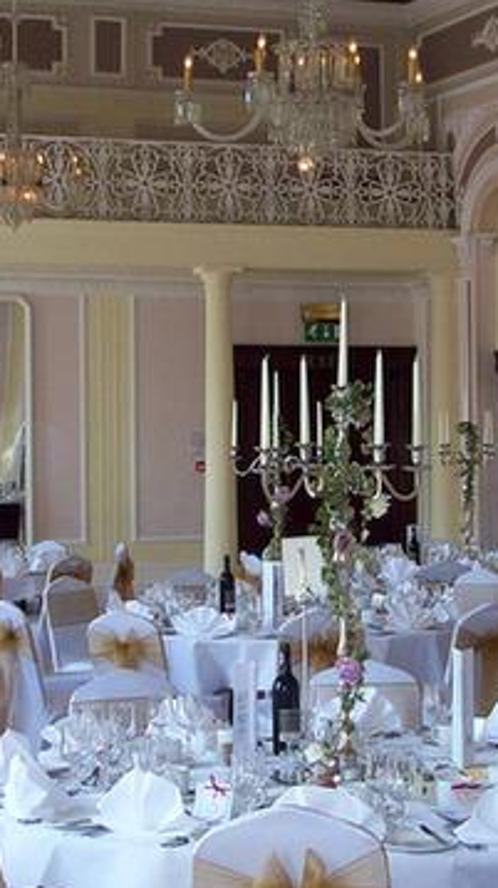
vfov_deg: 24.2
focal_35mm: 88
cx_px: 332
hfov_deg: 13.7
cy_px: 388
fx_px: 2069
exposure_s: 1/117
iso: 160
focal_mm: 7.1
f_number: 3.2
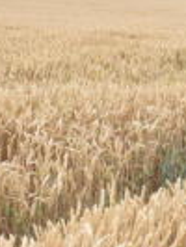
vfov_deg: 20.8
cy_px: 53
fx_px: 665
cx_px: 61
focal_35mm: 93
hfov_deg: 15.9
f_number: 20
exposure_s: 1/125
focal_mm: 18
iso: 800
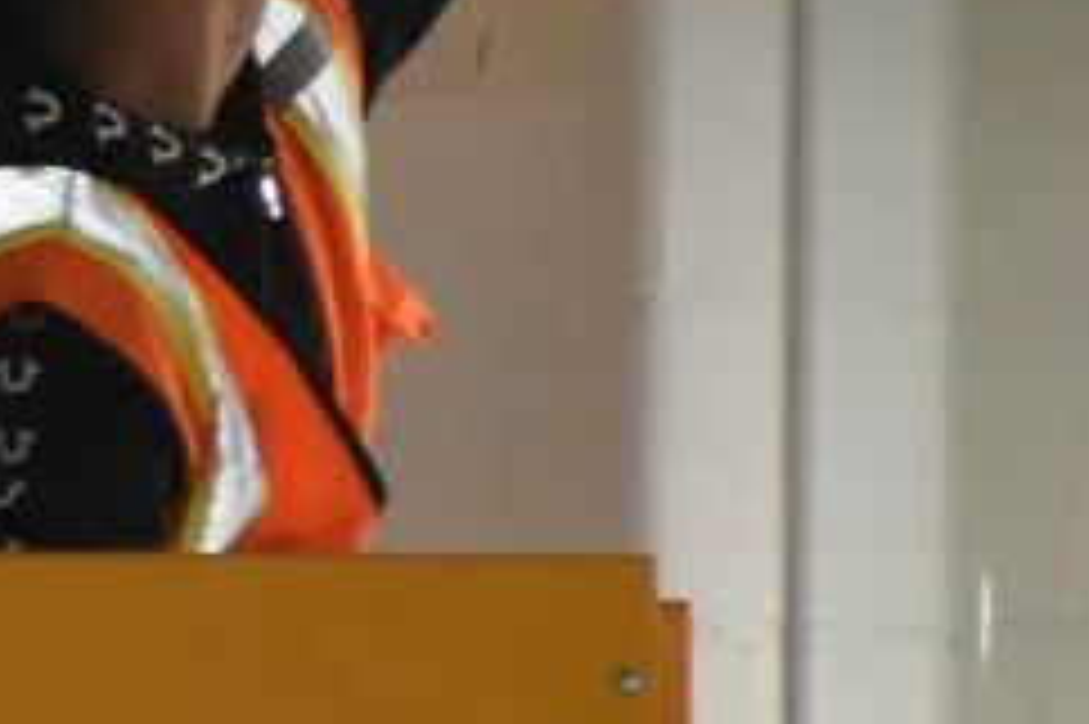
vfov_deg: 1.3
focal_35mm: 1040
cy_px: 396
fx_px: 31447
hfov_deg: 2.0
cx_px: -245
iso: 1800
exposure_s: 1/60
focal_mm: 105
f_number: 4.5
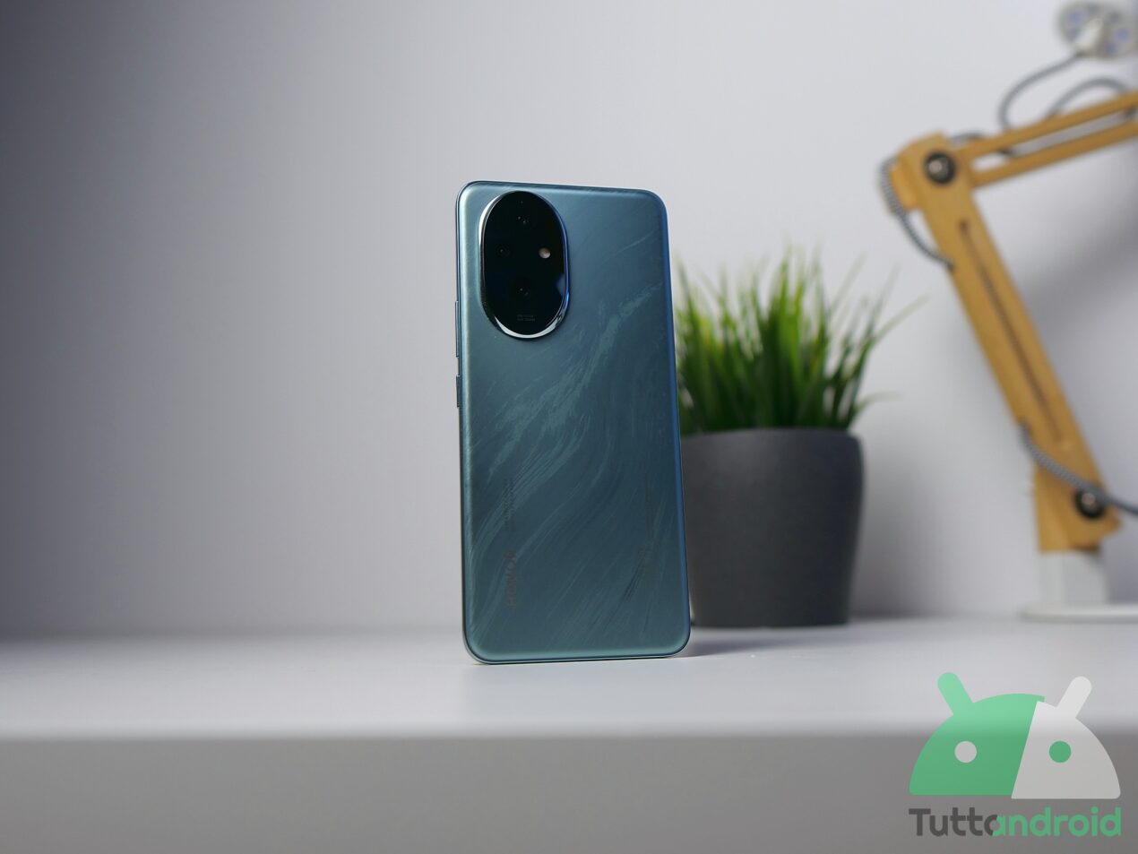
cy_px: 427
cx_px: 569
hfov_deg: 56.8
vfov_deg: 44.2
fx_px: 1052
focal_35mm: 32
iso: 200
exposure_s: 1/125
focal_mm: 16
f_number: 2
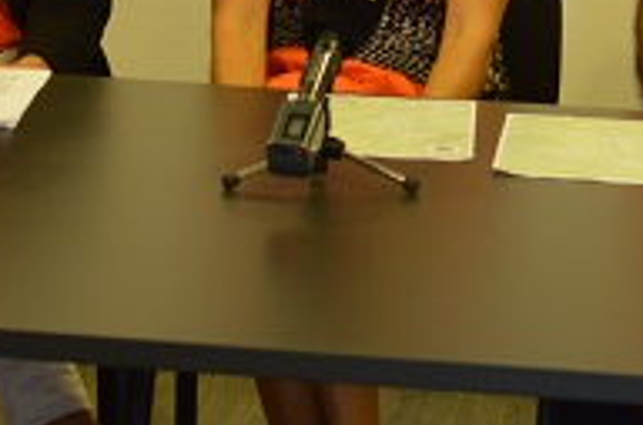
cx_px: 573
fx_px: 2762
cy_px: -120
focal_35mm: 155
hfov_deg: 13.2
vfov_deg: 8.7
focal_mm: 22
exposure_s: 1/30
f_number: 3.8
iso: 400
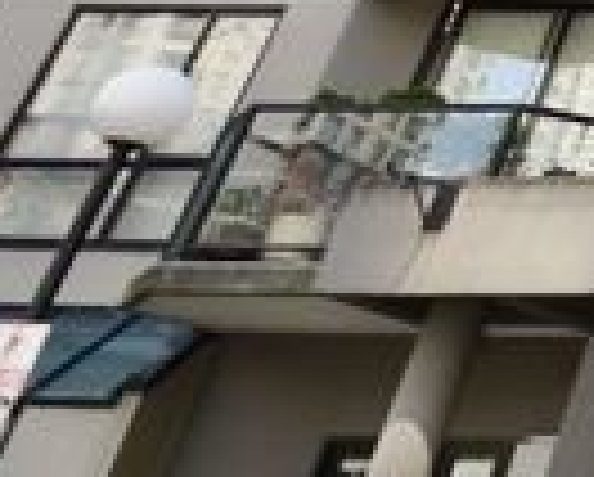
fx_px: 1197
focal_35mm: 68
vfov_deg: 18.1
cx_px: 1346
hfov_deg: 16.2
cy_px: -369
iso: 140
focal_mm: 10
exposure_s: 1/200
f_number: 4
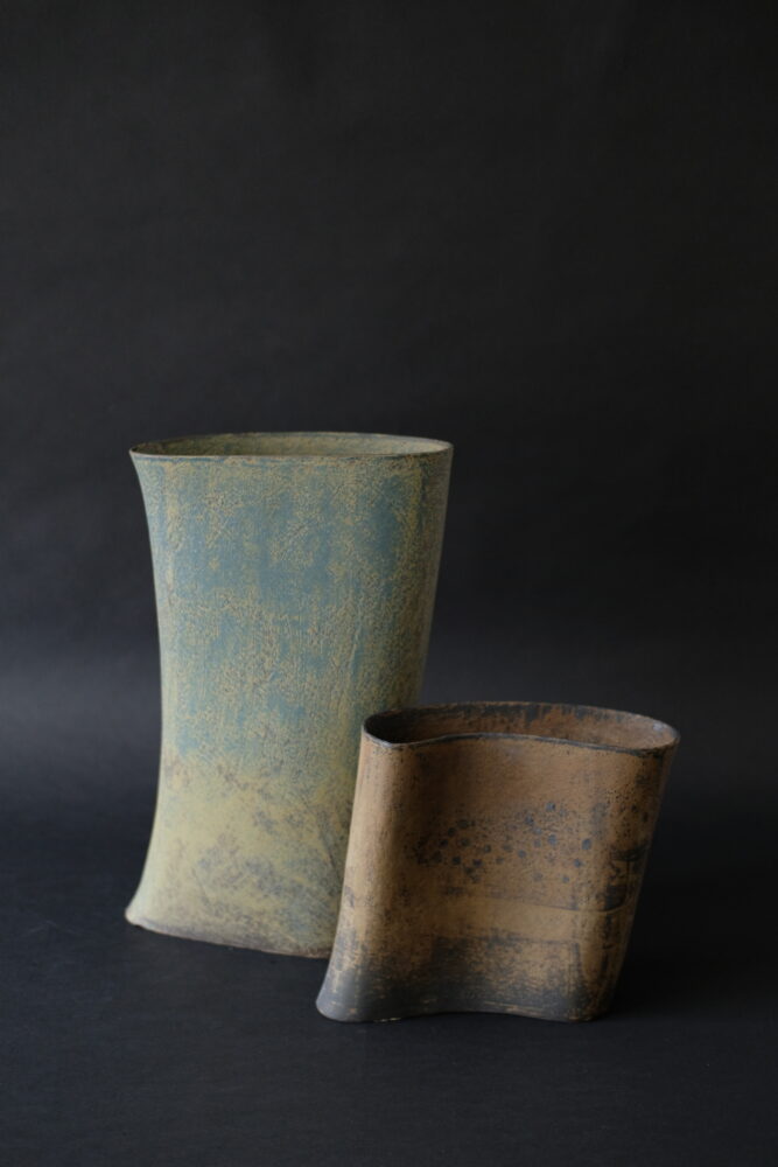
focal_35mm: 53
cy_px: 584
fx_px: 1717
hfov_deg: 25.5
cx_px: 389
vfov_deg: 37.5
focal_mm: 35
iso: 800
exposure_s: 1/40
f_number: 2
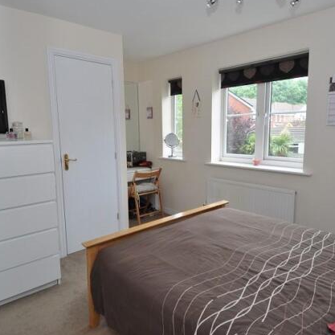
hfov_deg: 65.0
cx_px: 178
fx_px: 263
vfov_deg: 65.0
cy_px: 165
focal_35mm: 24
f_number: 5.6
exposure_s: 1/125
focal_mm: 12
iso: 360
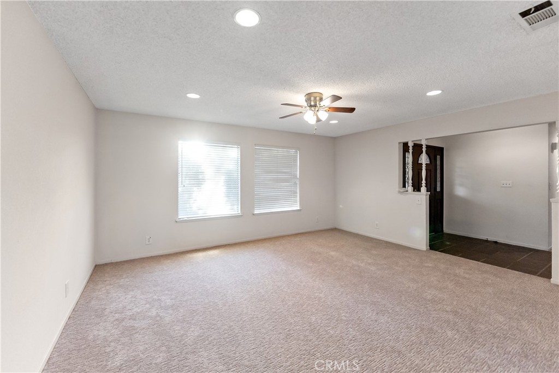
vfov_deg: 78.9
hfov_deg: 101.9
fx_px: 227
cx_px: 280
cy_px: 186
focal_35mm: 15
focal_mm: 14.6
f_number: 4
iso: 1000
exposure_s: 1/160
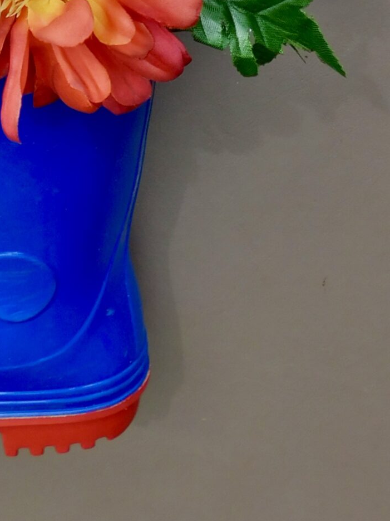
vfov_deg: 26.2
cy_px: -154
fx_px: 947
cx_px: -11
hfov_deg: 22.3
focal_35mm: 63
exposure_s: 1/640
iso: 125
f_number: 3
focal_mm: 4
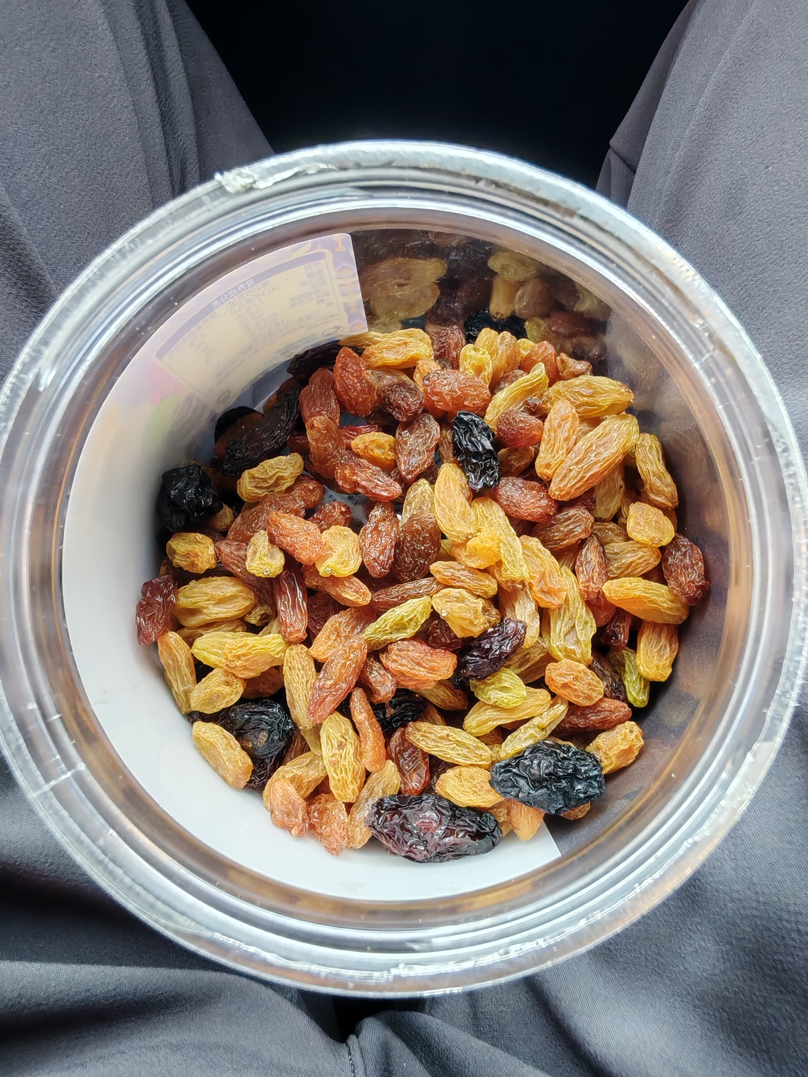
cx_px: 404
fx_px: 809
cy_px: 538
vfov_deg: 67.3
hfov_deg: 53.1
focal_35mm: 26
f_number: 2.2
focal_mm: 1.96
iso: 64
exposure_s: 1/50
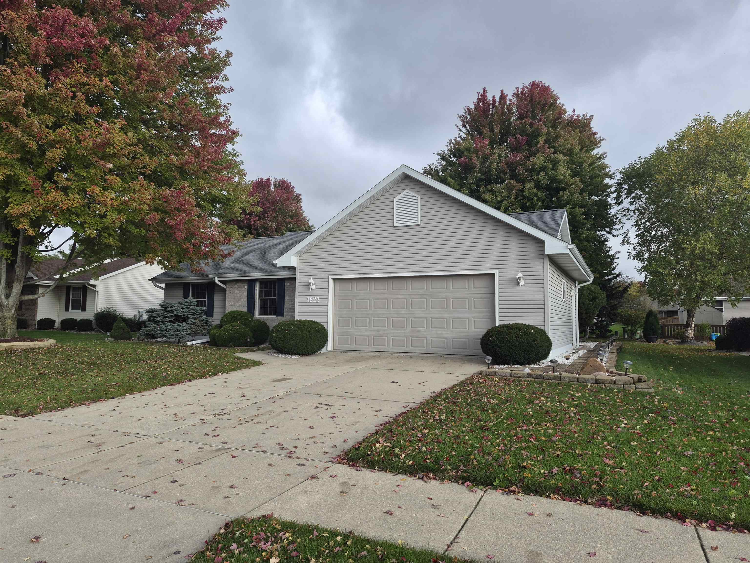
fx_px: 498
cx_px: 375
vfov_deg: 58.9
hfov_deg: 73.9
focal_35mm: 23
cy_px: 282
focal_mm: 5.4
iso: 80
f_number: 1.8
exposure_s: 1/1736
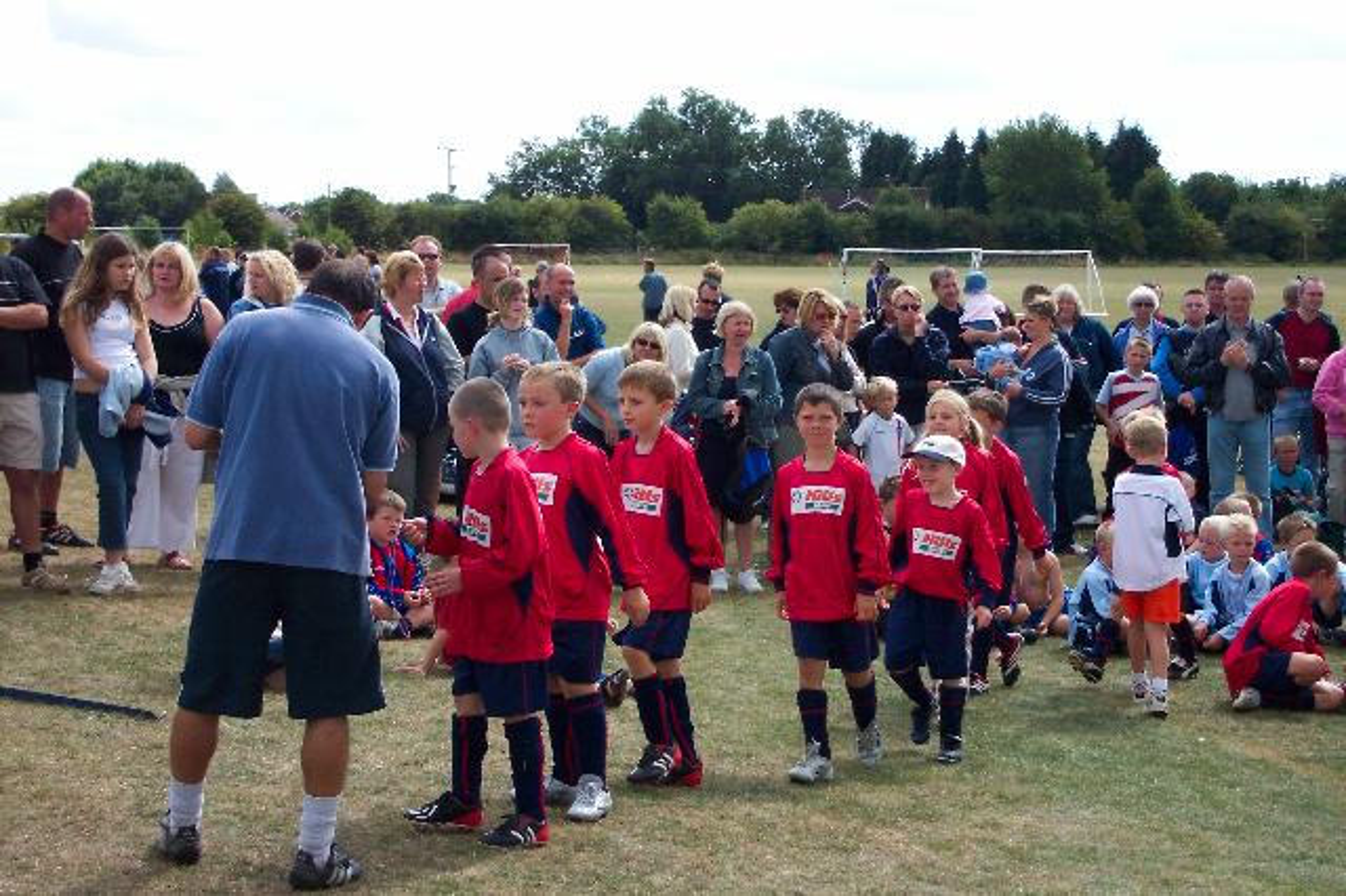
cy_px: 448
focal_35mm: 81
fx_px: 3027
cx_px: 673
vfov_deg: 16.8
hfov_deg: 25.1
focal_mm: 16.4
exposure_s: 1/500
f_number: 4
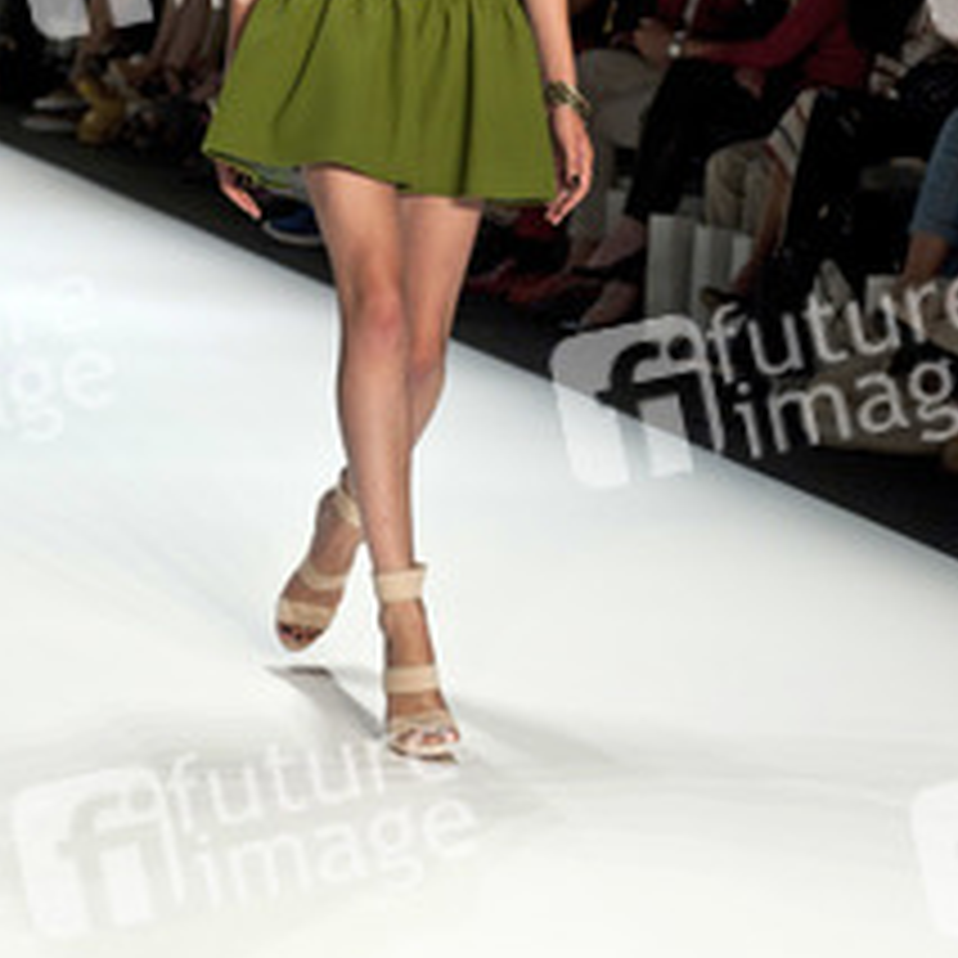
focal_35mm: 160
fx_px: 5010
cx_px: 376
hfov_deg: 10.9
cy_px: 157
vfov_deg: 10.9
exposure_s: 1/250
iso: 1600
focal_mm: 100
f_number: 7.1
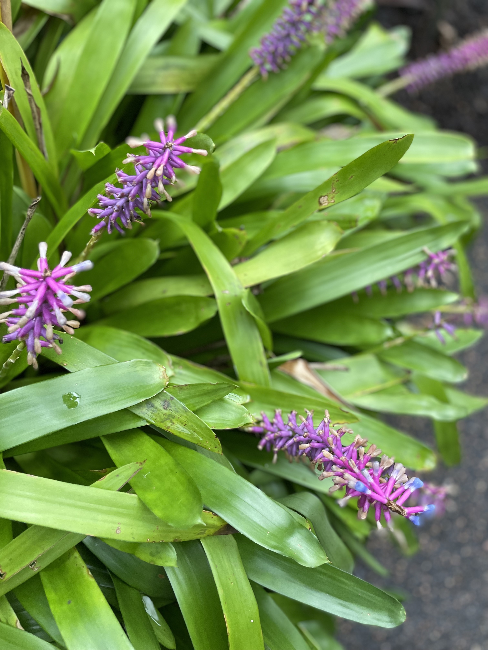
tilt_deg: -65.8
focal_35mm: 26
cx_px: 244
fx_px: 489
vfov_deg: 67.3
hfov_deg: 53.1
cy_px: 325
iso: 125
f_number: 1.6
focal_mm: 4.2
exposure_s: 1/60
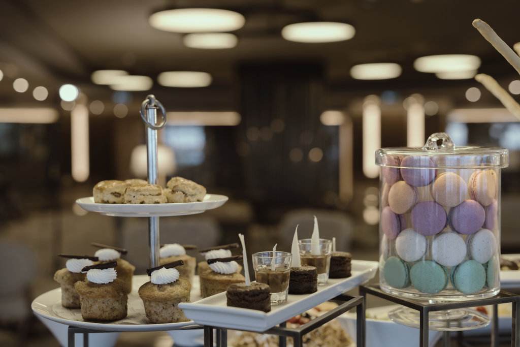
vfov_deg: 27.0
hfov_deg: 39.6
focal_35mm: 50
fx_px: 722
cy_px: 174
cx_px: 260
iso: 100
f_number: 3.2
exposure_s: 1/25
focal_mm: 50
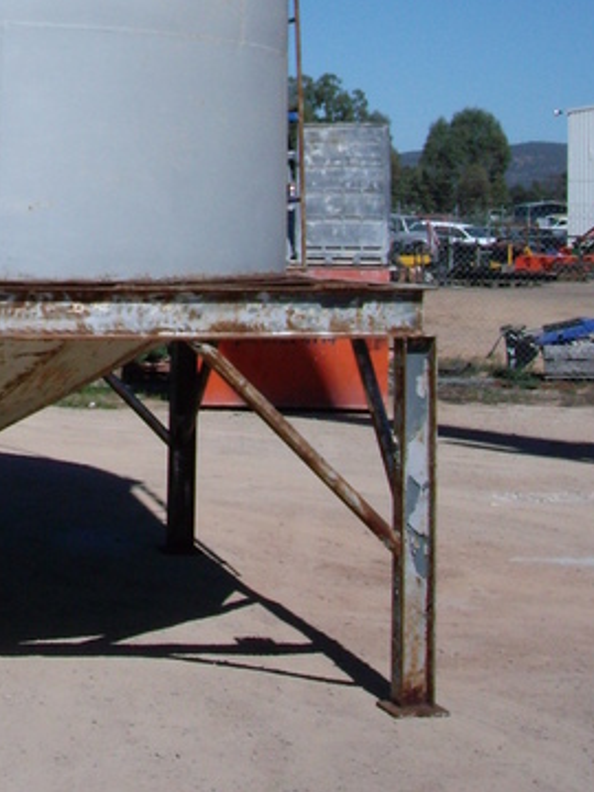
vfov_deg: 20.3
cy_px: -33
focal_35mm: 93
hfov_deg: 15.4
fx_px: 2128
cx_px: -73
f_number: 4.3
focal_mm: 6.2
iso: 100
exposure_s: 1/2000
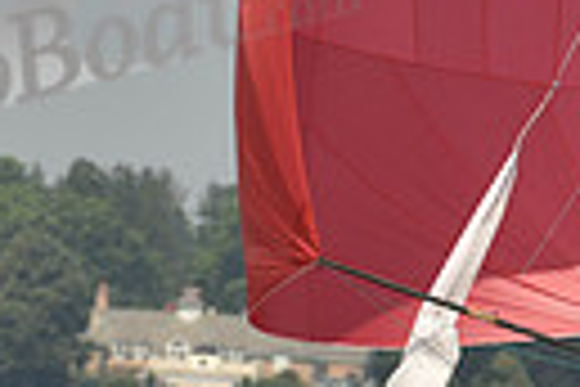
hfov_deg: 1.5
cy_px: 232
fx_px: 21668
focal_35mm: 1345
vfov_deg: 1.0
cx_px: 598
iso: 250
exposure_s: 1/1250
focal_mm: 300
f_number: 7.1
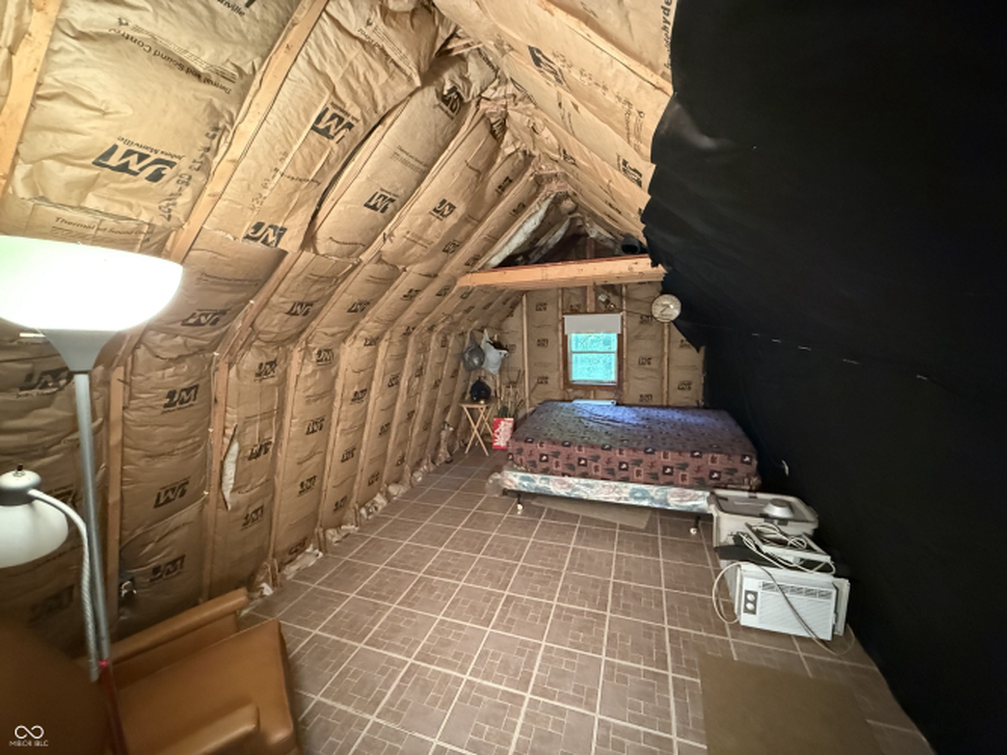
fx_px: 407
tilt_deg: -10.0
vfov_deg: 85.7
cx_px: 504
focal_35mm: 14
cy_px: 378
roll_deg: +1.2
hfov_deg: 102.1
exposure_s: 1/40
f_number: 2.2
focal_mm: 2.22
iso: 1600
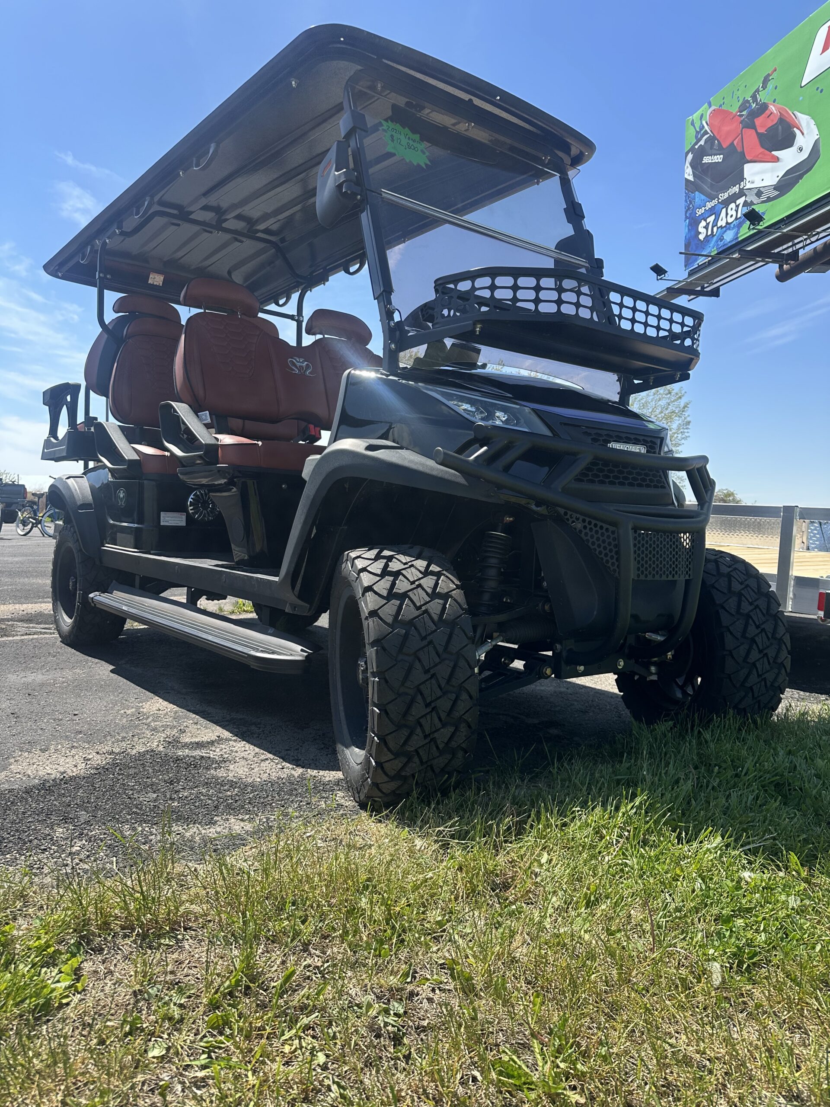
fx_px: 767
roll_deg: -1.7
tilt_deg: -0.7
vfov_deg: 71.6
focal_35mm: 24
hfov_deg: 56.8
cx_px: 415
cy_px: 554
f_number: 1.78
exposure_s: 1/2028
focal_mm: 6.86
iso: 80
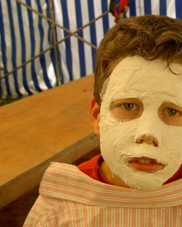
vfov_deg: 32.0
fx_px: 397
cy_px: 115
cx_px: 141
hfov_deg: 25.4
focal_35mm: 59
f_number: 2.8
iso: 100
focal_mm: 8
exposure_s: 1/60
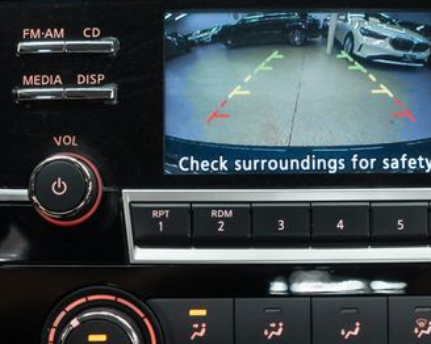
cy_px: 224
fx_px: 982
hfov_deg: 24.5
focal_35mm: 77
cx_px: 314
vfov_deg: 19.8
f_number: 3.2
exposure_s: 1/60
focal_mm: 28
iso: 1250
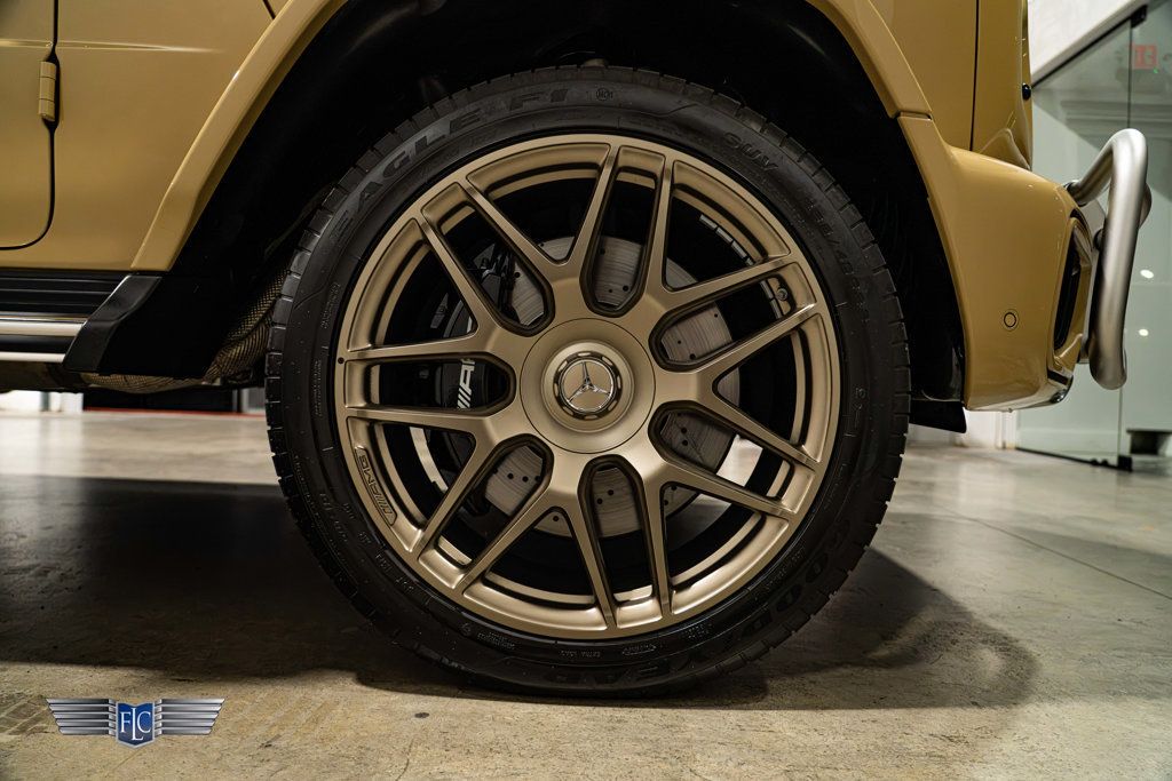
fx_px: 847
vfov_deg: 49.6
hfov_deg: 69.4
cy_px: 390
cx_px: 586
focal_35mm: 26
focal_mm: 26
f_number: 4
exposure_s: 1/100
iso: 1600
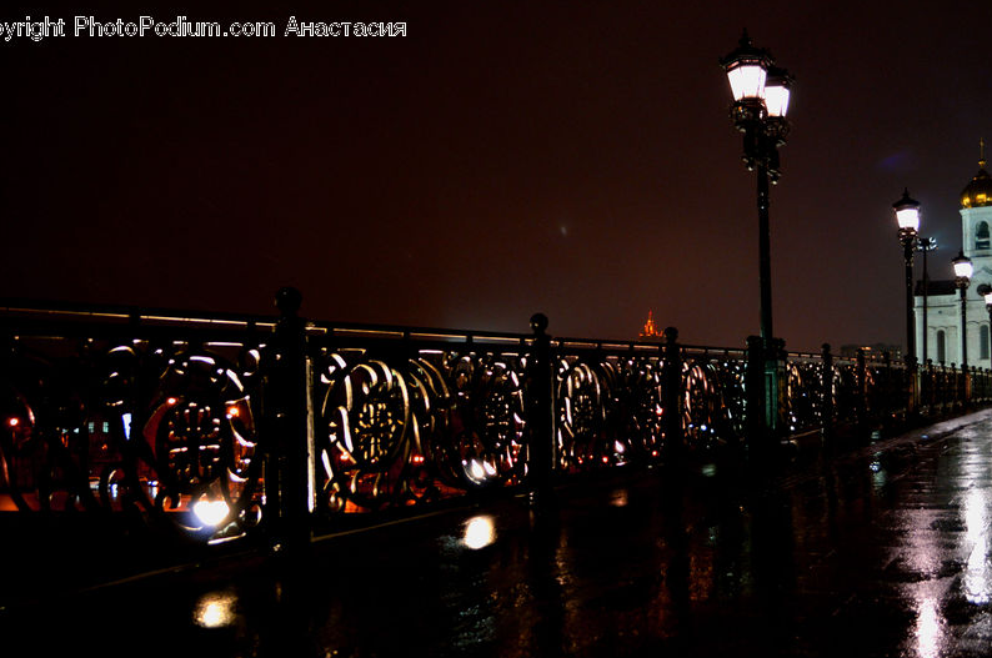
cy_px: 370
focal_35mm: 34
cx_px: 521
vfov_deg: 38.7
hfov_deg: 55.8
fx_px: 936
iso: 560
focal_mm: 20
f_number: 3.8
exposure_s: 1/15
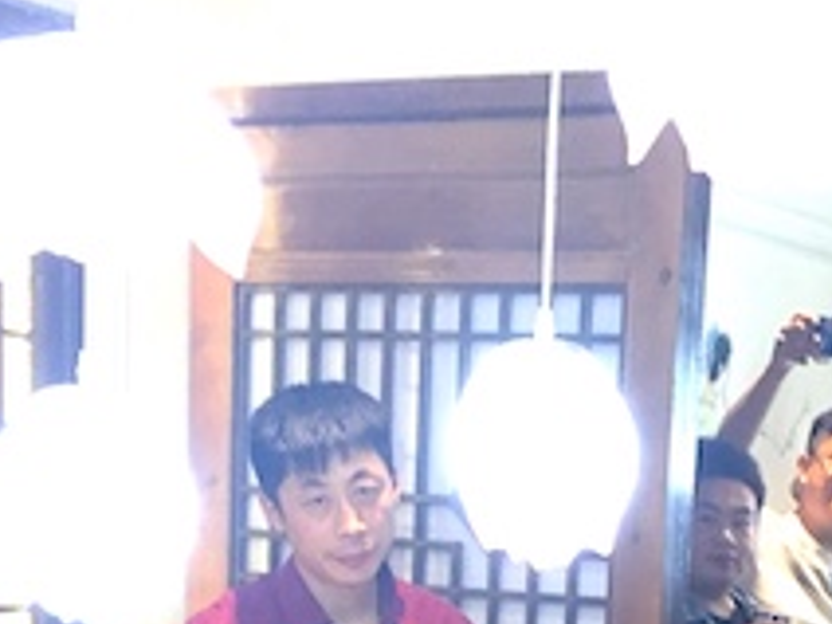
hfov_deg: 21.0
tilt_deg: -11.5
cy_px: 985
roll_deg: -3.8
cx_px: 569
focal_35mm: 93
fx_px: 2235
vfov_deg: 14.6
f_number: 2.2
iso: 160
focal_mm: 4.15
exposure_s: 1/33
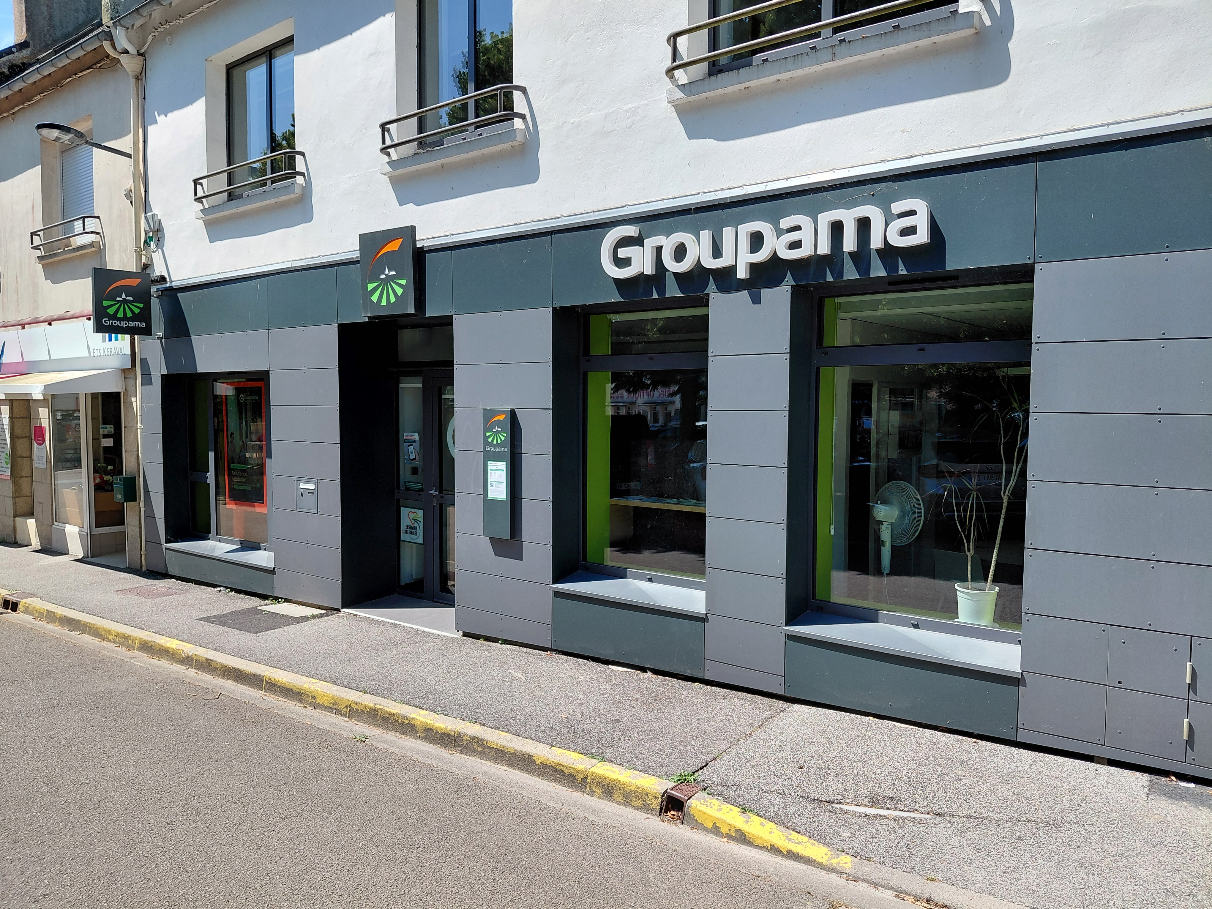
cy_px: 454
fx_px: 875
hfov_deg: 69.4
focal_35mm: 25
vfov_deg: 54.9
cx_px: 606
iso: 50
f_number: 1.8
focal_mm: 4.69
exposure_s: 1/1291
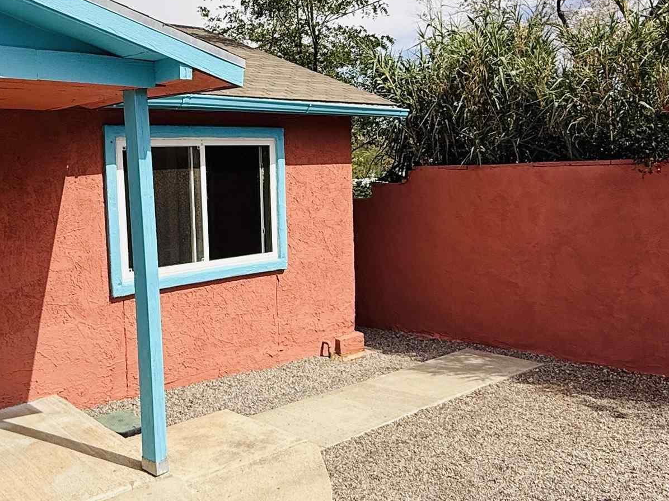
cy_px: 225
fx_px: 696
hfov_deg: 50.9
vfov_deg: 39.6
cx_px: 259
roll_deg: +1.3
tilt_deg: -4.6
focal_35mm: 36
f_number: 2.2
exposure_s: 1/2320
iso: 50
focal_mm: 2.22
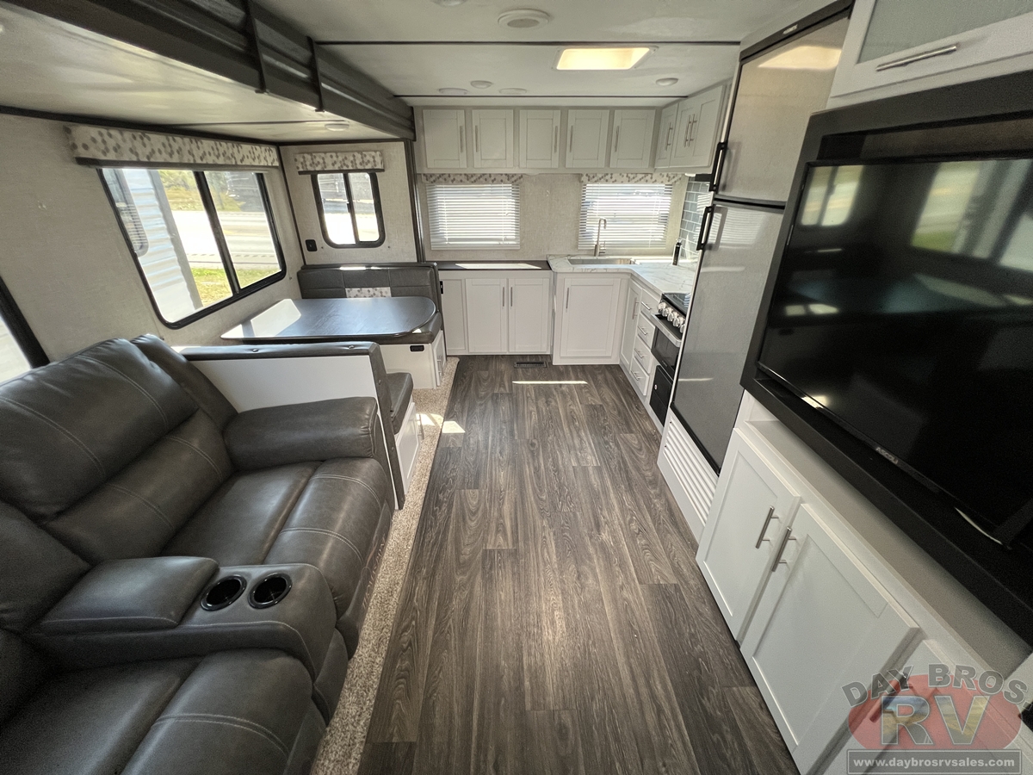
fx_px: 388
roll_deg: -1.9
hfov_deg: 106.2
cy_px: 388
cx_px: 516
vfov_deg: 89.9
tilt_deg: -29.4
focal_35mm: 13
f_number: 1.8
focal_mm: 1.57
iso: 250
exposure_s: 1/99
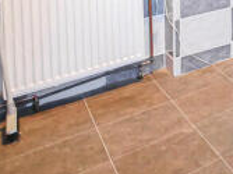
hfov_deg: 24.0
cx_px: 394
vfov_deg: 23.7
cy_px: -86
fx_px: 330
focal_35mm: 49
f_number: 4
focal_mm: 7
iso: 2500
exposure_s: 1/60
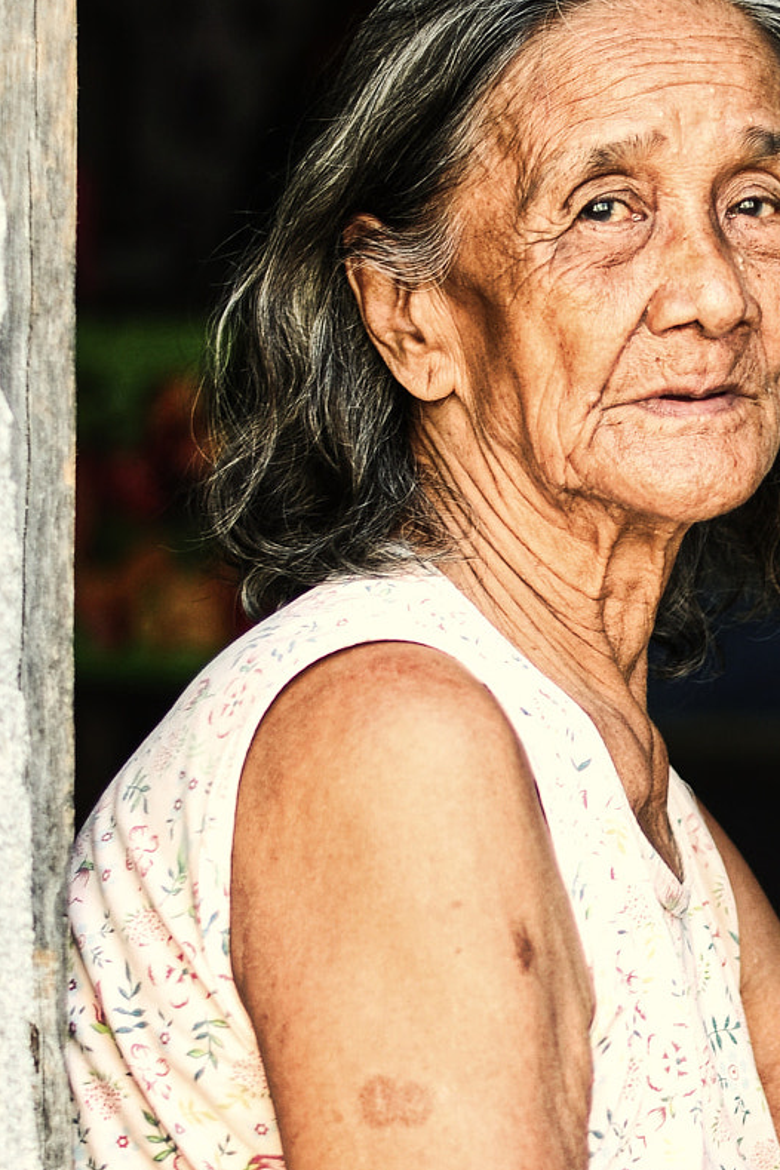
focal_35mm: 152
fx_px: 4940
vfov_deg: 13.4
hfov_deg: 9.0
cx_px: 738
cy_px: 967
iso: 100
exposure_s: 1/160
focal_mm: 50
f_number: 1.8
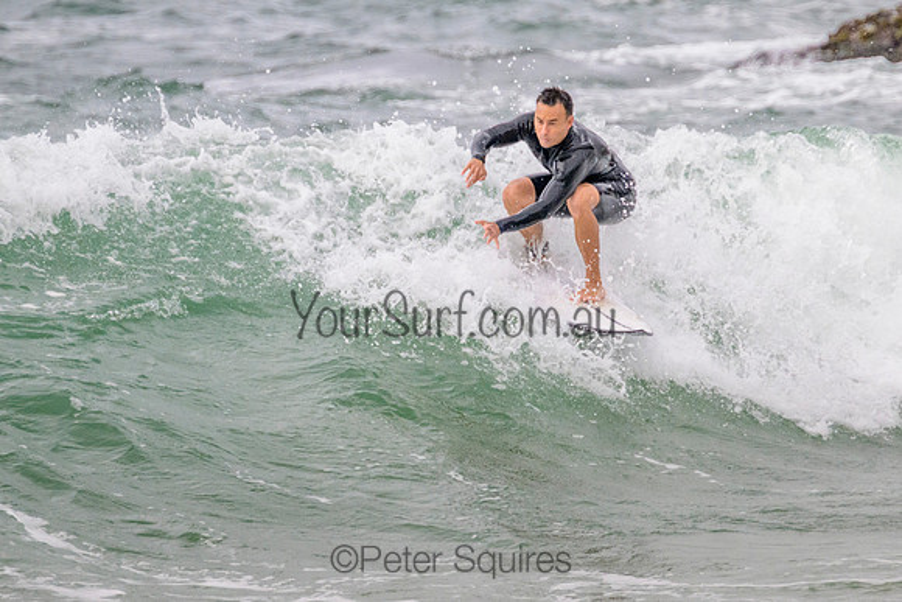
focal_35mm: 1087
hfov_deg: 1.9
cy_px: 230
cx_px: 473
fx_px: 27251
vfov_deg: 1.3
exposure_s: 1/2000
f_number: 11
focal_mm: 800
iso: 2000
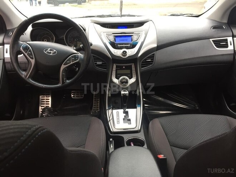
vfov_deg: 48.2
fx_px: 198
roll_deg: +0.3
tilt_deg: -25.0
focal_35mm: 29
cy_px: 88
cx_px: 118
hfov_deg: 61.7
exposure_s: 1/33
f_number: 2.2
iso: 40
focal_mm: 4.15
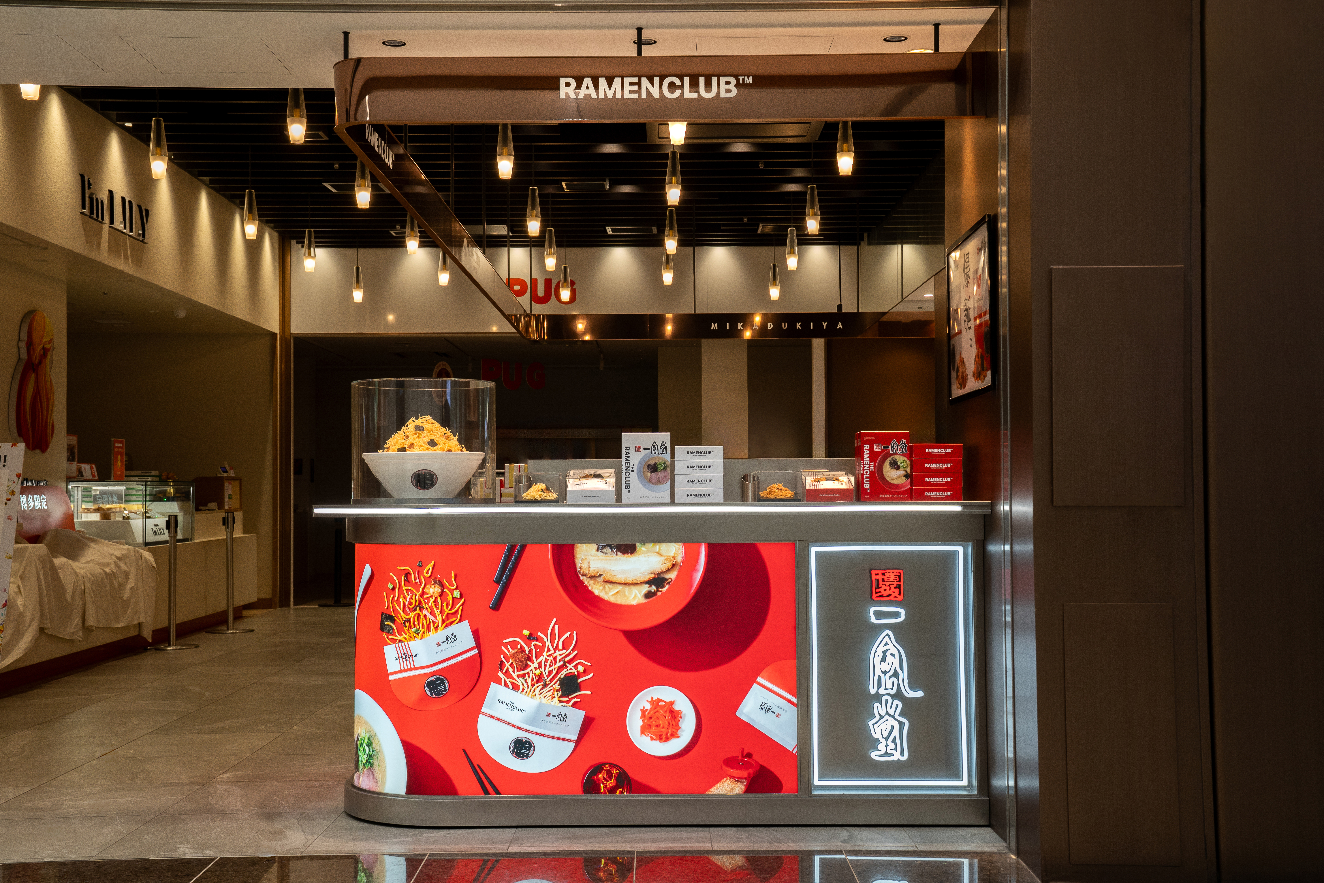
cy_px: 442
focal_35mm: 44
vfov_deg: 30.5
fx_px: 1618
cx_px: 662
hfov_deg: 44.5
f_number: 8
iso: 640
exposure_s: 1/60
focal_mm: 44
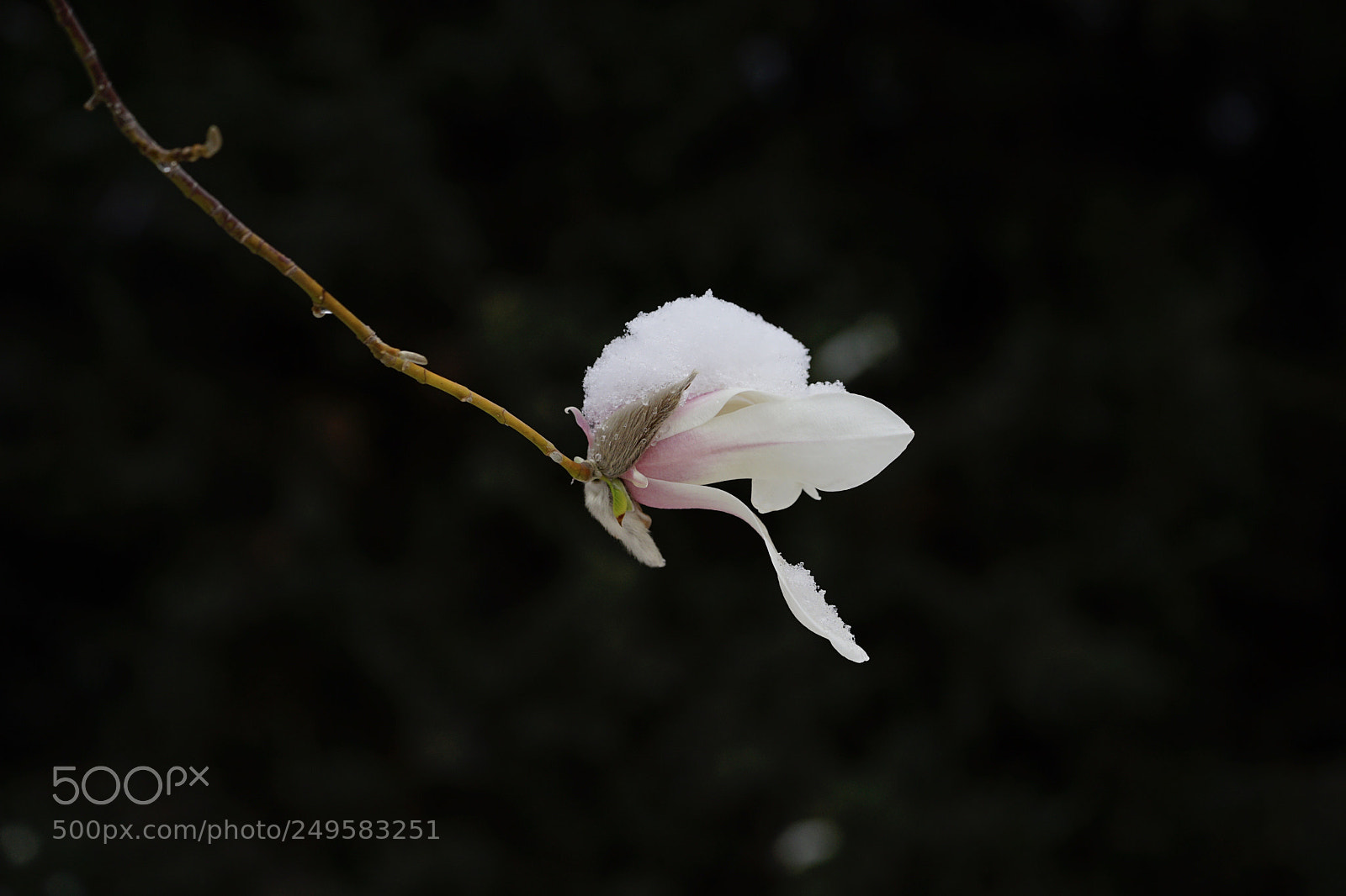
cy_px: 448
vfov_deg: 15.2
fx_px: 3364
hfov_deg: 22.6
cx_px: 673
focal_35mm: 90
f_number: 5.6
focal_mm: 90
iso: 200
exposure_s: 1/250
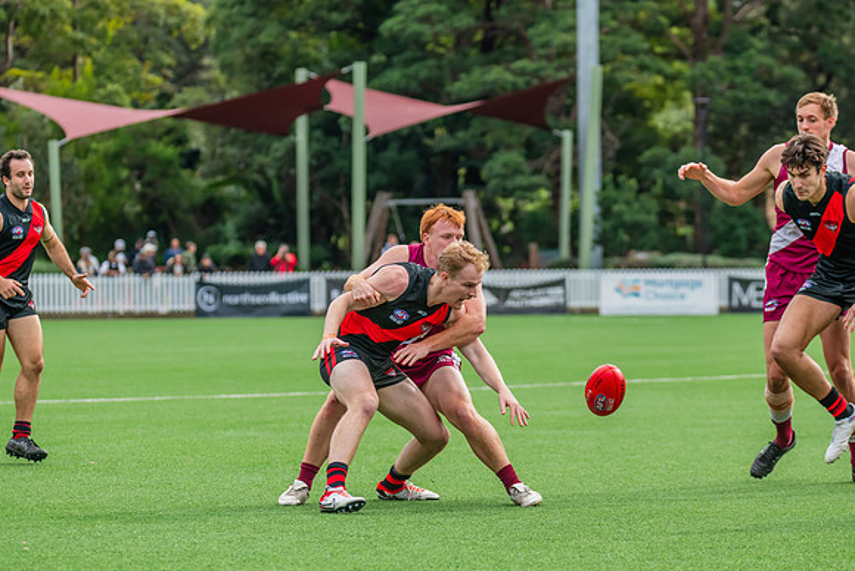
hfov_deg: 10.6
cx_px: 428
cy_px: 286
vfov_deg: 7.1
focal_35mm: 193
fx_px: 4593
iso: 800
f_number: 5.6
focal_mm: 190
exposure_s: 1/1250
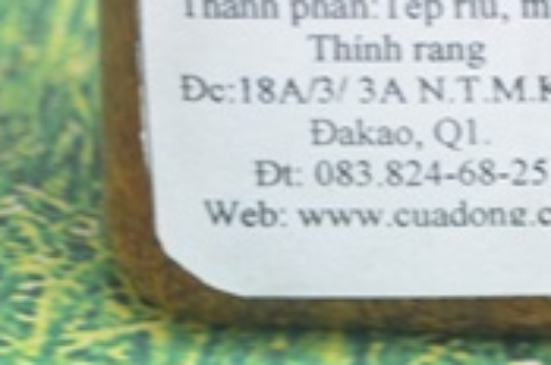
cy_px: -93
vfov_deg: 7.9
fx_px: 2612
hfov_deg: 11.7
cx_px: 740
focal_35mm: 171
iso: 160
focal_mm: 40
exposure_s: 1/20
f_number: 5.3
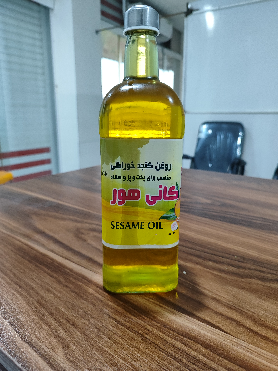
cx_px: 139
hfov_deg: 56.8
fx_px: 257
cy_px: 186
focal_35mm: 24
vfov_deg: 71.6
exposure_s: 1/50
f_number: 1.89
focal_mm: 5.89
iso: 1321
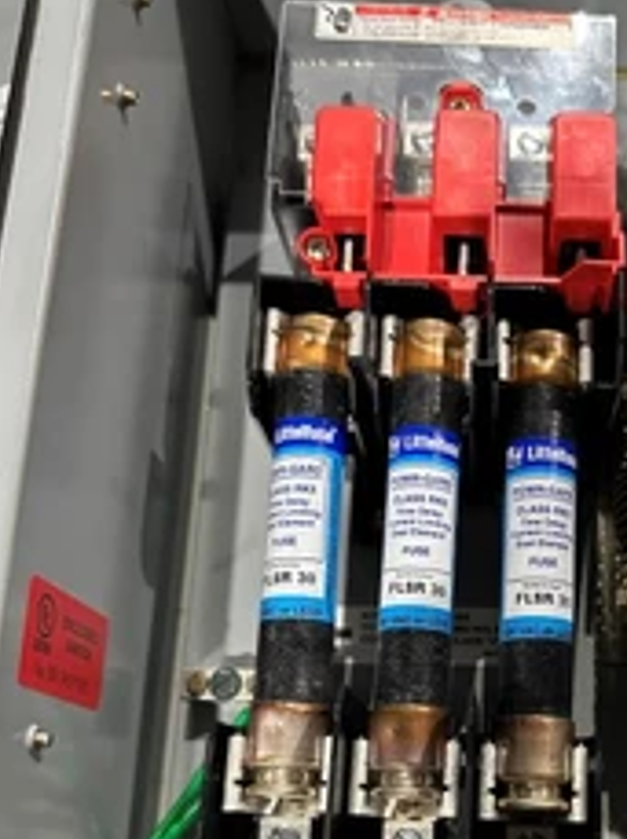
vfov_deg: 43.7
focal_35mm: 42
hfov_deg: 33.2
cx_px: 506
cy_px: 608
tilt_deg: -76.9
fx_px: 1017
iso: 400
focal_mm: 6.86
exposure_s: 1/60
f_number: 1.78
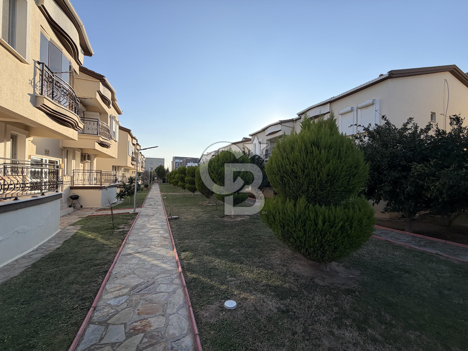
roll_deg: -0.7
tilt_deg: +1.1
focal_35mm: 14
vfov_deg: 85.7
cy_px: 176
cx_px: 234
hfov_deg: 102.1
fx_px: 189
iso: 25
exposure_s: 1/799
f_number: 2.2
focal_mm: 2.22
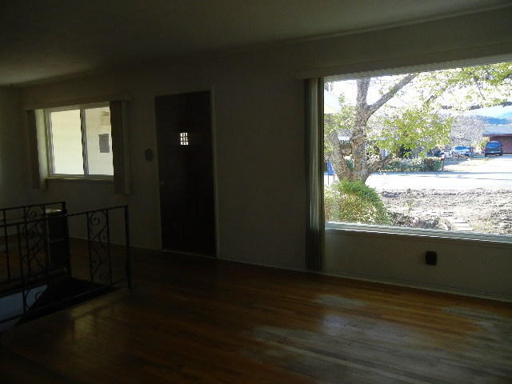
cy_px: 192
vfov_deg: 46.8
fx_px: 444
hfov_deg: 60.0
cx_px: 256
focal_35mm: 30
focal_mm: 5.4
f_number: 3.5
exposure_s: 1/74.2
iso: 160
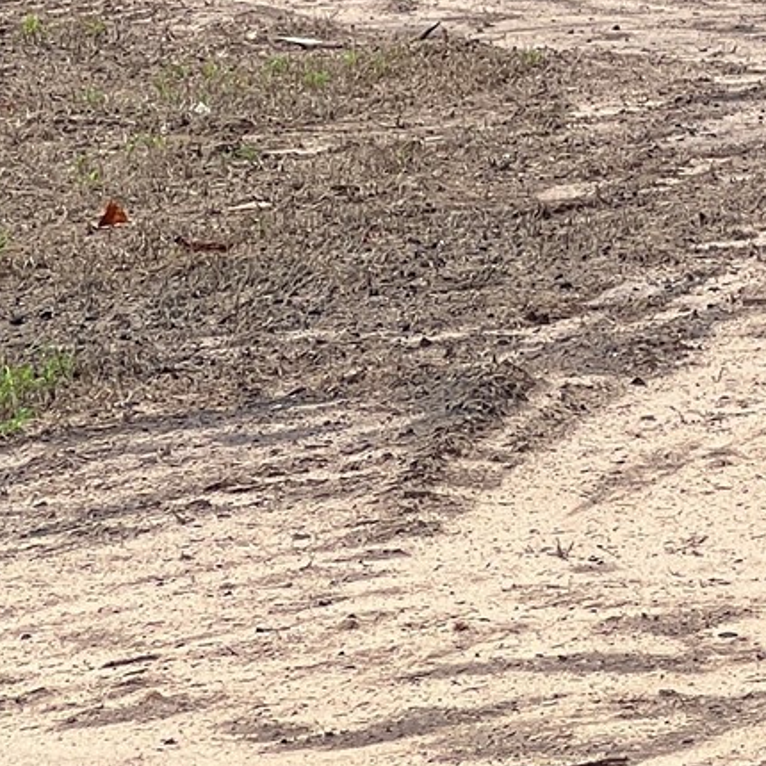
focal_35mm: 304
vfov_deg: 5.7
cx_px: 1331
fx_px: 7611
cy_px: -134
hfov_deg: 5.7
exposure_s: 1/268
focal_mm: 9
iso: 32
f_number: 2.8
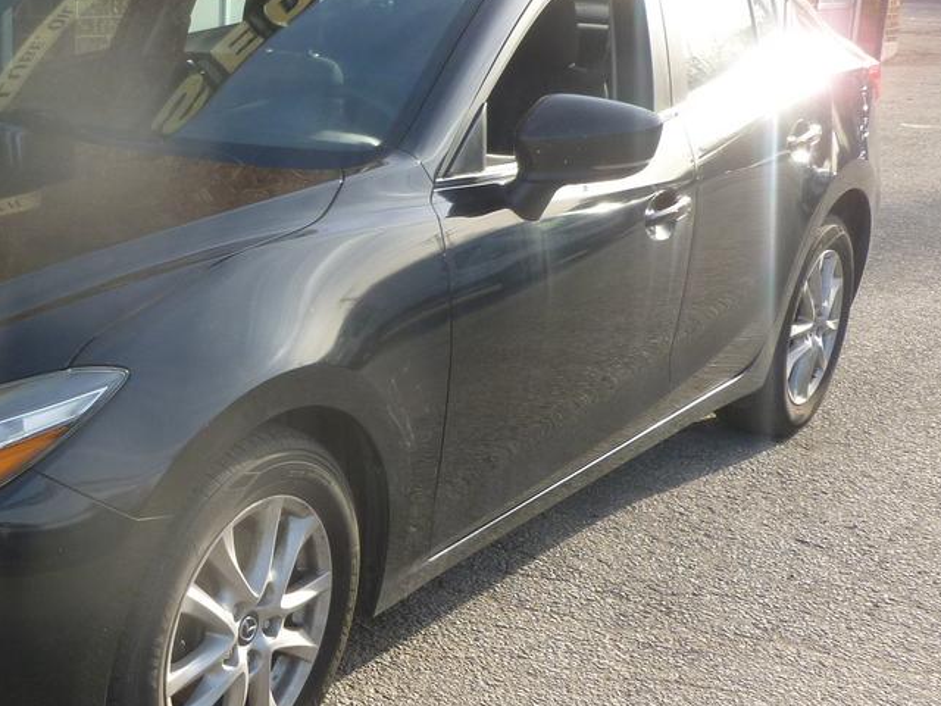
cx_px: 69
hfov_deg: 32.4
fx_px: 1522
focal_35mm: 56
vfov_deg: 26.1
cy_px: 368
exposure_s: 1/250
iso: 100
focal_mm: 5
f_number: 3.3
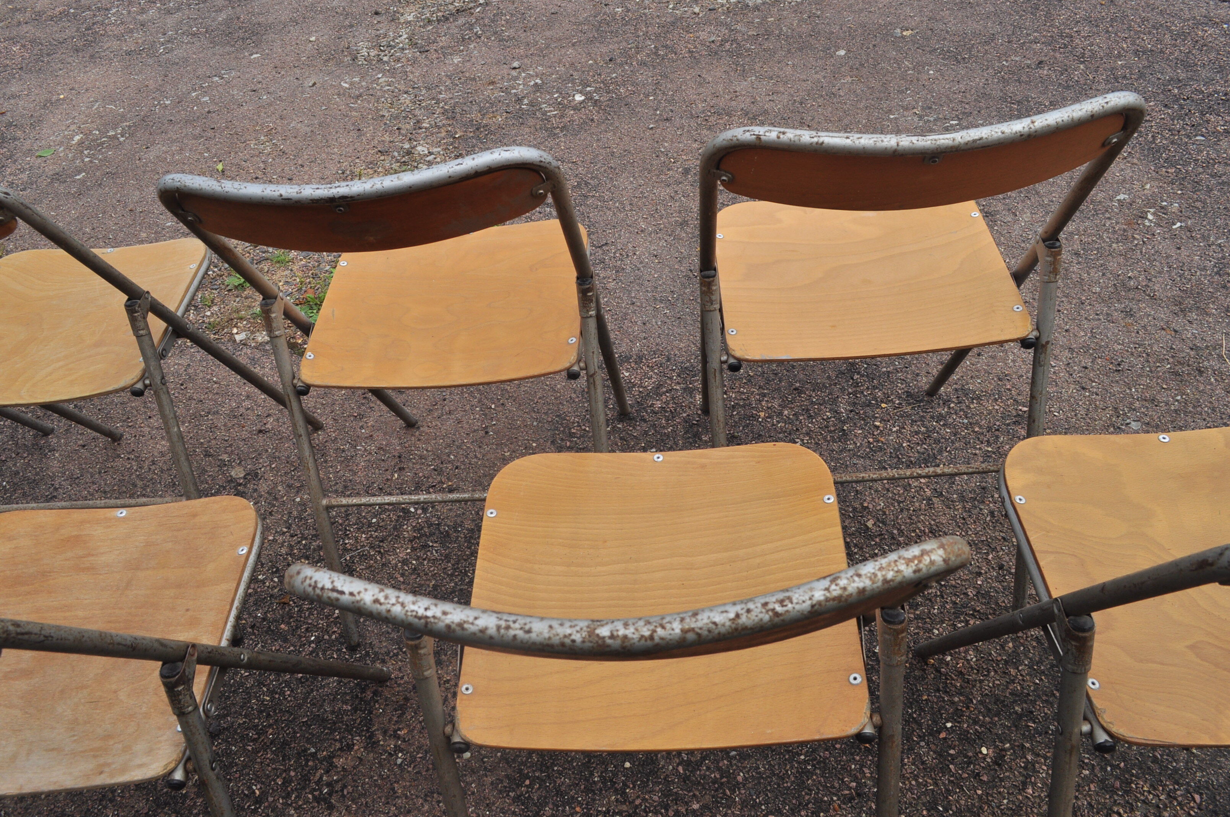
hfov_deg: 67.4
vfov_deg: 47.8
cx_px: 615
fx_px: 921
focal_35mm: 27
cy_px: 408
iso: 200
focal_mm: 18
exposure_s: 1/400
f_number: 10
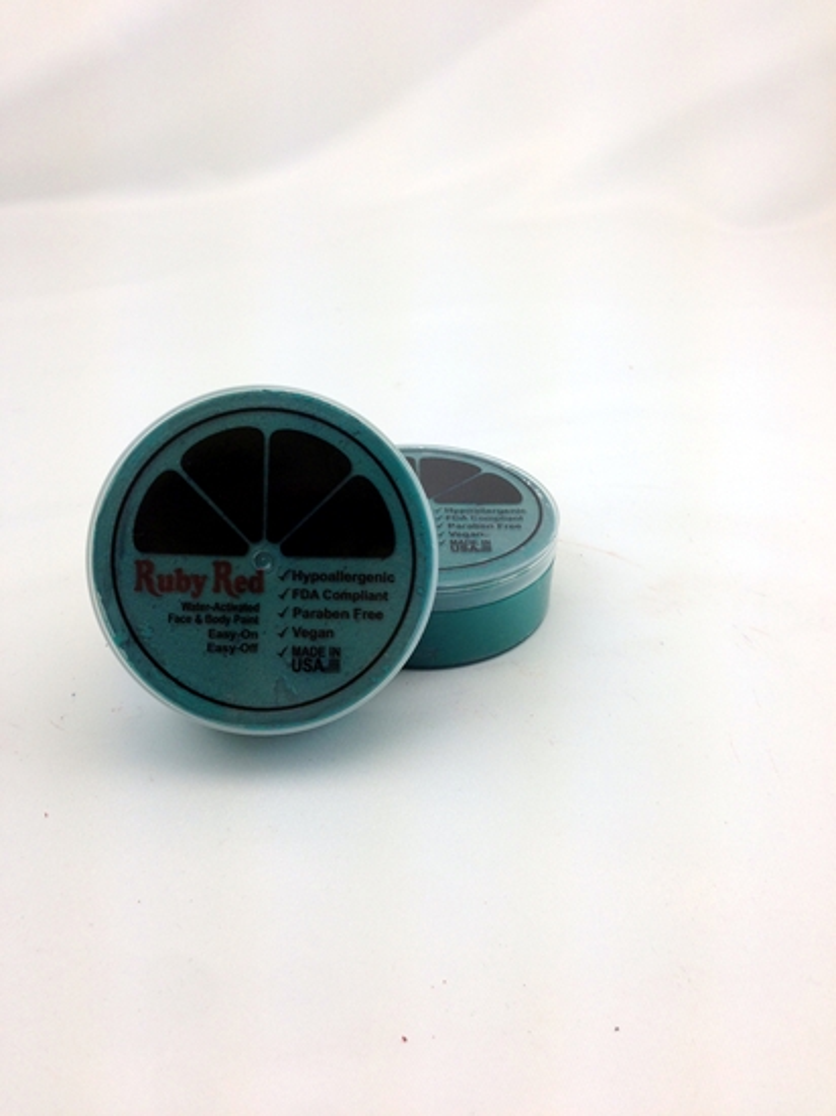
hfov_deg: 42.9
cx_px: 418
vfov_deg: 55.4
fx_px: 1063
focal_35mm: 33
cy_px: 558
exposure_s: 1/165
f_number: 2.4
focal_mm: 4.12
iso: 50
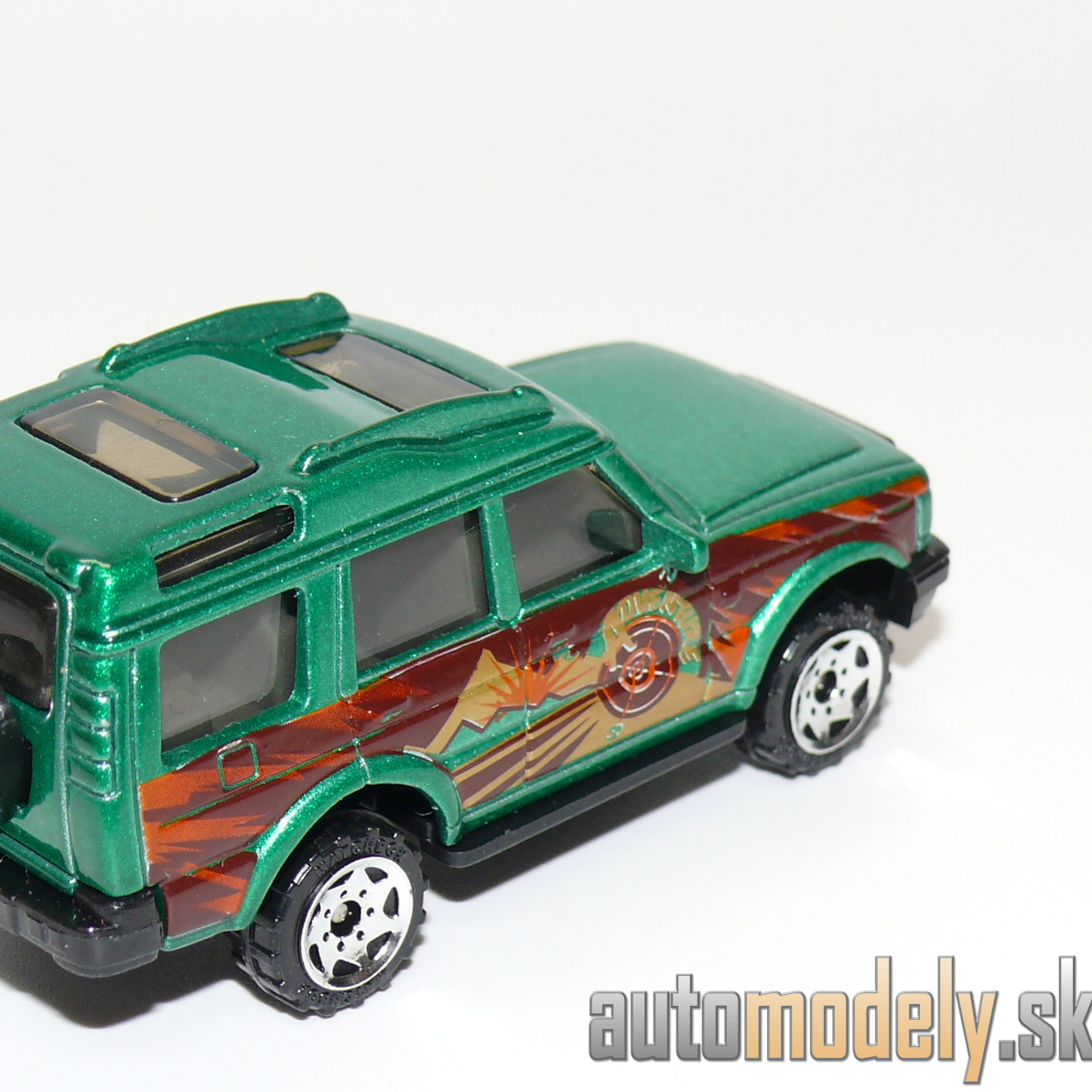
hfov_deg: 15.1
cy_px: 546
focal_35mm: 115
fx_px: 4104
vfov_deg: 15.2
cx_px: 378
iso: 100
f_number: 4
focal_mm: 13.2
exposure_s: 1/30
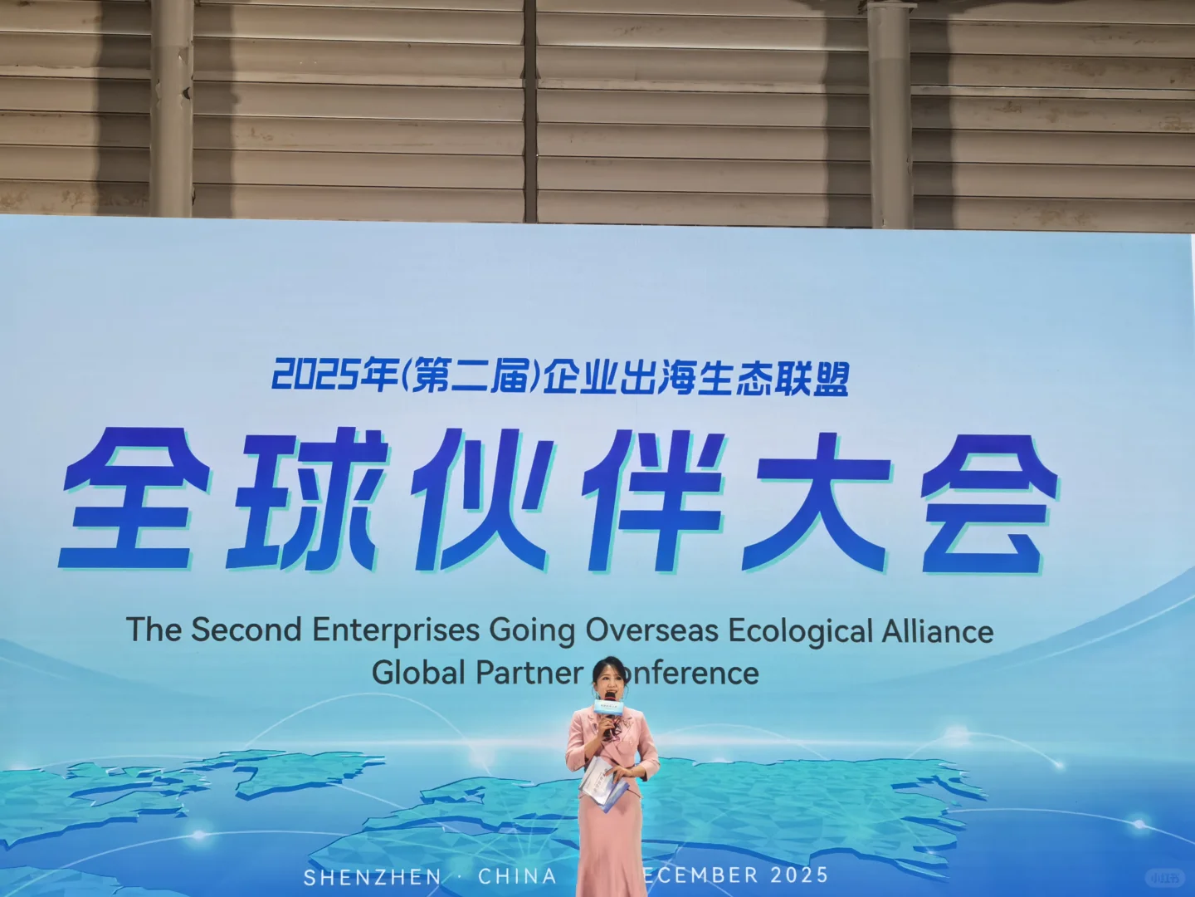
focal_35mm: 78
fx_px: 2693
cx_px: 598
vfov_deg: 18.9
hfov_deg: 25.0
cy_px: 448
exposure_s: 1/100
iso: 100
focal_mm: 5.75
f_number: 2
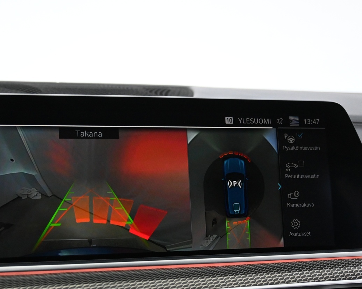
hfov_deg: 39.0
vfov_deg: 31.7
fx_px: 507
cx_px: 138
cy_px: 187
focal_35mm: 47
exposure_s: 1/30
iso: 2500
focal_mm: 21.5
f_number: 4
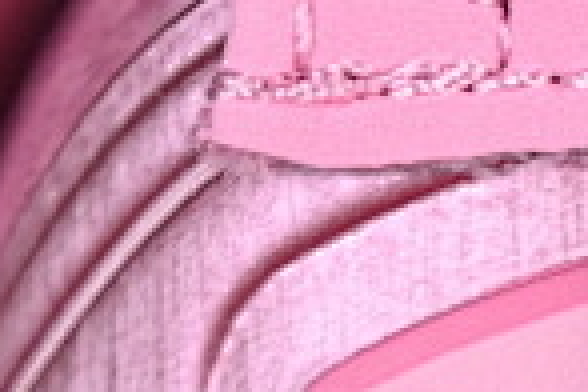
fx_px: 8999
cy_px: 1120
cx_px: 1156
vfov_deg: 2.5
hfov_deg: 3.7
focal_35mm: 551
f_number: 7.1
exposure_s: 1/80
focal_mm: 50
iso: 160
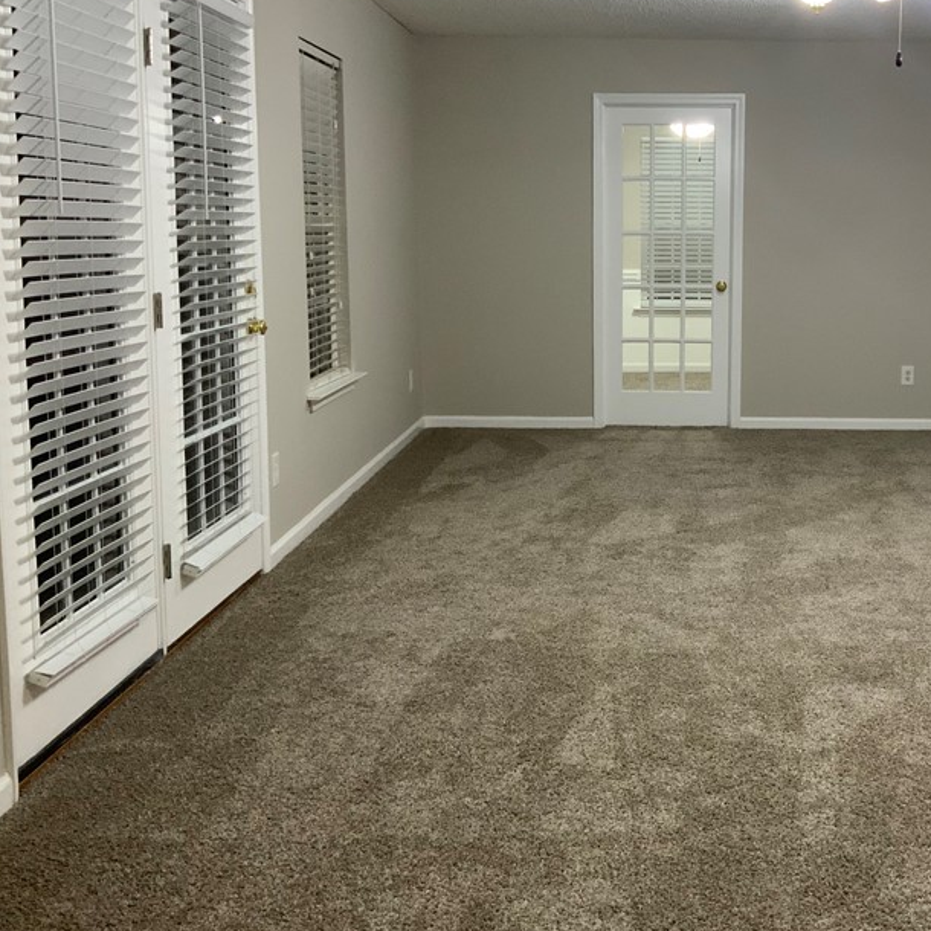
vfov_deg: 39.1
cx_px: 682
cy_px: 392
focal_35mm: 43
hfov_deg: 38.3
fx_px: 1308
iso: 125
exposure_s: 1/60
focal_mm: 3
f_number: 1.8
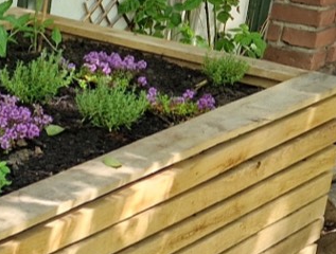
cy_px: 244
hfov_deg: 13.9
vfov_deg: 12.7
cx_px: -370
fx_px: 1130
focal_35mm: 116
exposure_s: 1/100
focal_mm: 5.4
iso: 64
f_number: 1.8
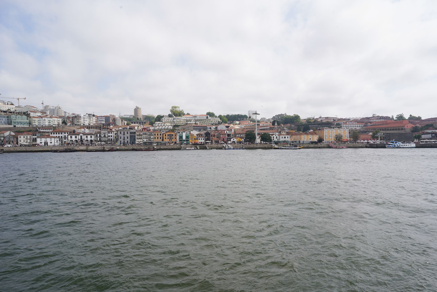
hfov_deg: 73.7
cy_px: 146
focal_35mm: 24
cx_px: 218
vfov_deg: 53.1
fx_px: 291
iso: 100
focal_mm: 24
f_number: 14
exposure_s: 1/100
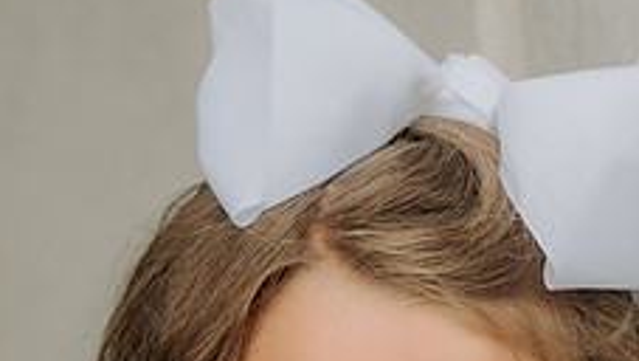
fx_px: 11885
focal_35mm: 701
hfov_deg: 3.1
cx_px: 335
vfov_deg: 1.7
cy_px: 468
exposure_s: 1/320
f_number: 2.8
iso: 200
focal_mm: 175
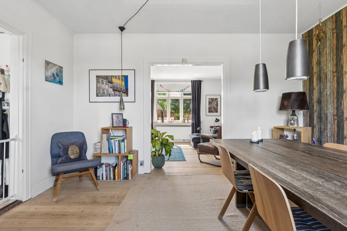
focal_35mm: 20
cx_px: 174
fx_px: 188
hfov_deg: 85.4
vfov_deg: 63.2
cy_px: 116
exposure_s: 1/13
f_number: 8
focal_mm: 13
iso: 200
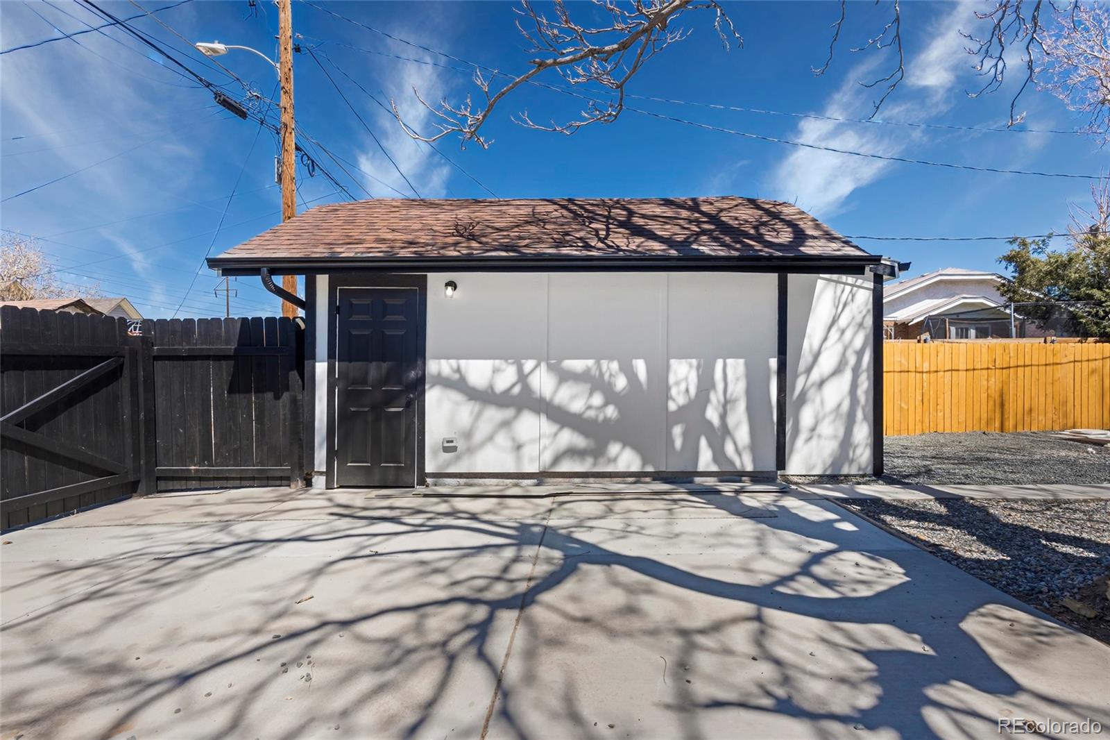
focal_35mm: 16
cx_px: 555
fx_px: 509
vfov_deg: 72.0
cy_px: 370
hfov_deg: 95.0
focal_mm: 16.5
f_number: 8
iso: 500
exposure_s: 1/400
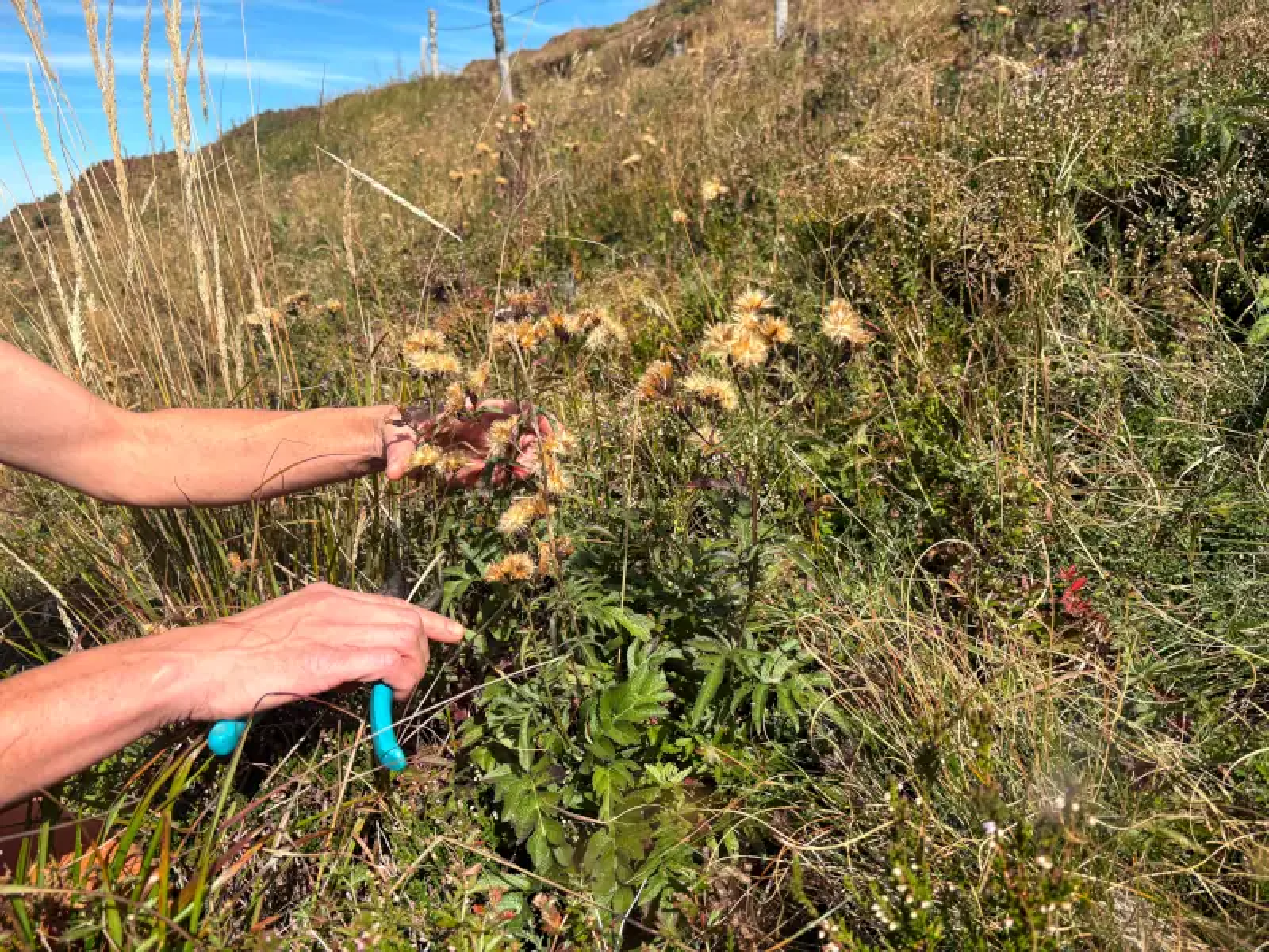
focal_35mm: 26
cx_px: 634
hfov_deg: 67.3
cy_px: 476
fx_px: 953
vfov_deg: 53.1
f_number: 1.6
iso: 50
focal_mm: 5.96
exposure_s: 1/2364
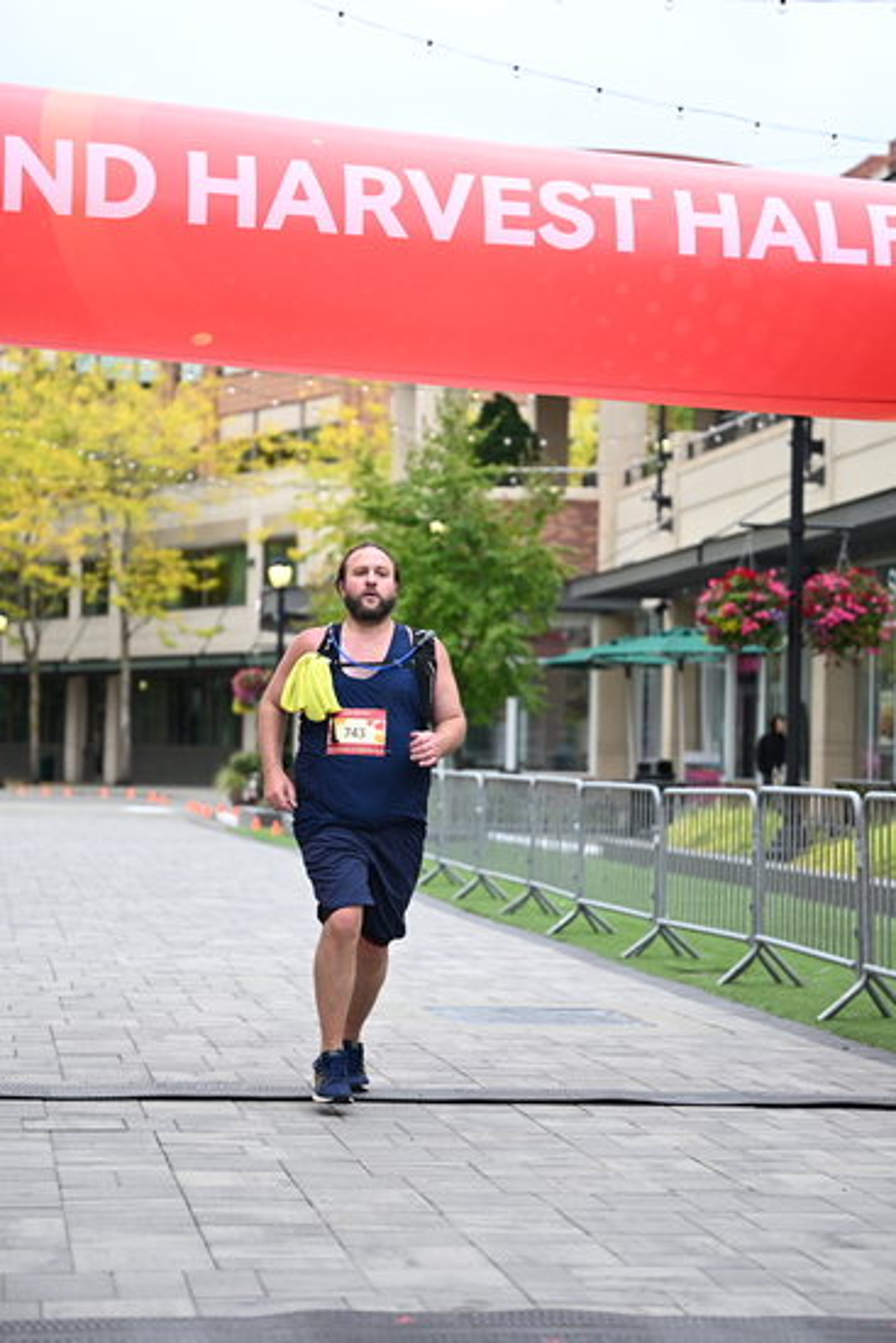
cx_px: 448
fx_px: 2910
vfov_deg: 26.0
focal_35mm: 78
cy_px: 672
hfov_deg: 17.5
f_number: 2.8
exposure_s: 1/1250
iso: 400
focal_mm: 78
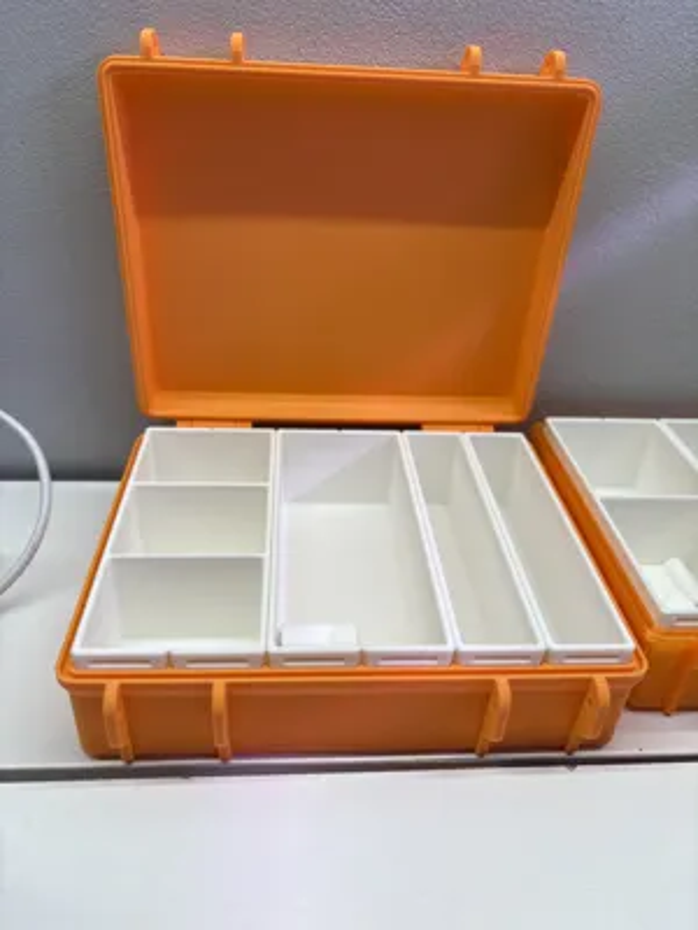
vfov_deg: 67.3
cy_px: 465
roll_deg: -2.9
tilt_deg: -34.6
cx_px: 349
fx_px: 699
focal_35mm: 26
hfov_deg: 53.1
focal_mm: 5.96
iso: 50
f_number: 1.6
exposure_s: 1/113
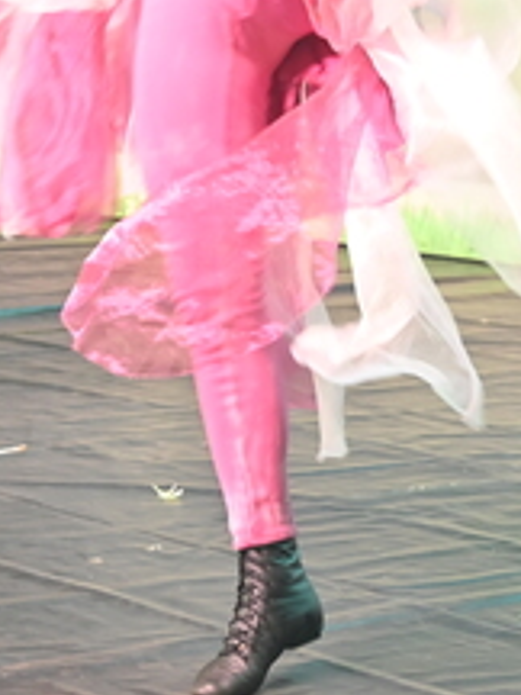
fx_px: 2809
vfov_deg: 13.9
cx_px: -58
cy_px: -14
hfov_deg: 10.5
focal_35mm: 140
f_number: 4
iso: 1600
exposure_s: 1/100
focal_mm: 35
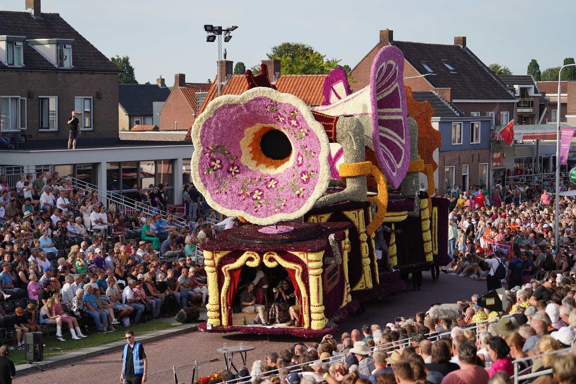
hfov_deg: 20.2
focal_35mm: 101
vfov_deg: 13.6
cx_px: 288
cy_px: 192
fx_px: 1616
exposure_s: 1/2500
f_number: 4
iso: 500
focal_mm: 101
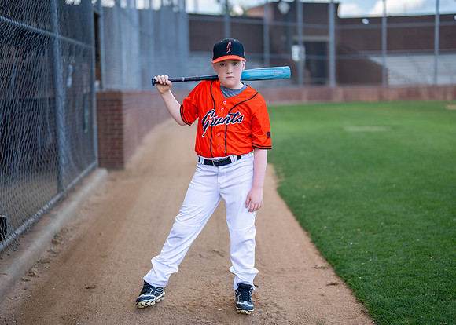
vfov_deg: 25.3
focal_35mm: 56
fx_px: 726
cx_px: 227
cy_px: 171
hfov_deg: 34.9
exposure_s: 1/2000
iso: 125
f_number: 1.2
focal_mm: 50
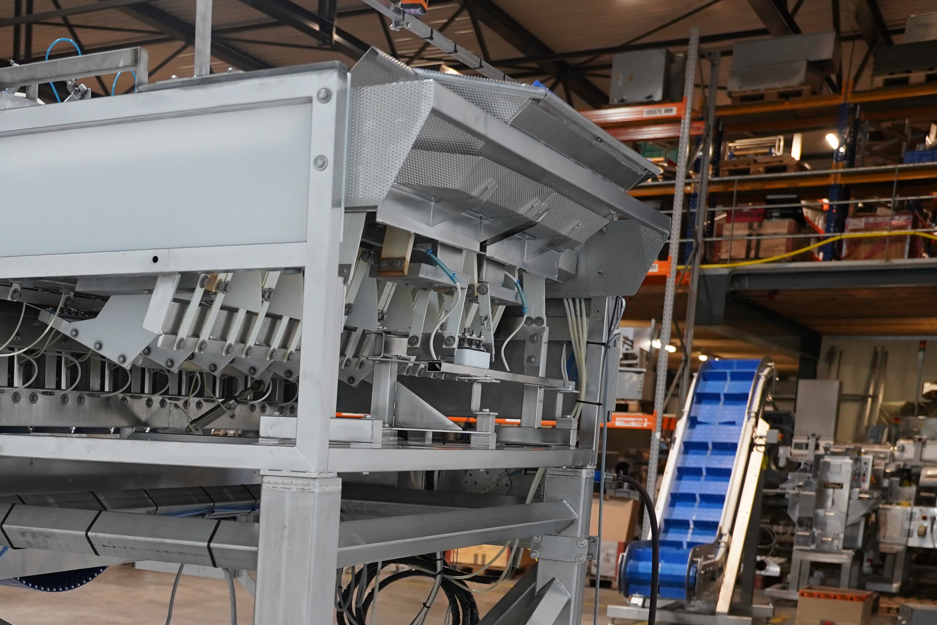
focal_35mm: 54
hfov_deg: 33.4
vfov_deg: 23.8
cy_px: 646
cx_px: -26
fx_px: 1405
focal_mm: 25
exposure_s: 1/160
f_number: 3.2
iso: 1600
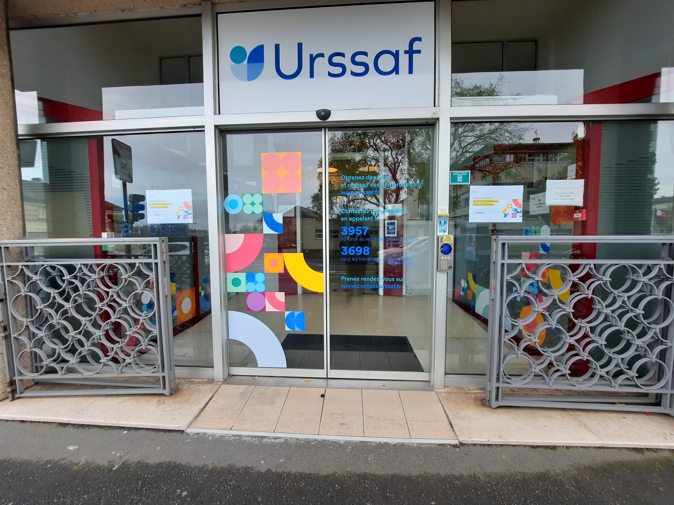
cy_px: 252
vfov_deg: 89.9
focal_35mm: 13
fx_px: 253
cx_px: 337
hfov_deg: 106.2
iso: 50
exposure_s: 1/100
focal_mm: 1.74
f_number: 2.2
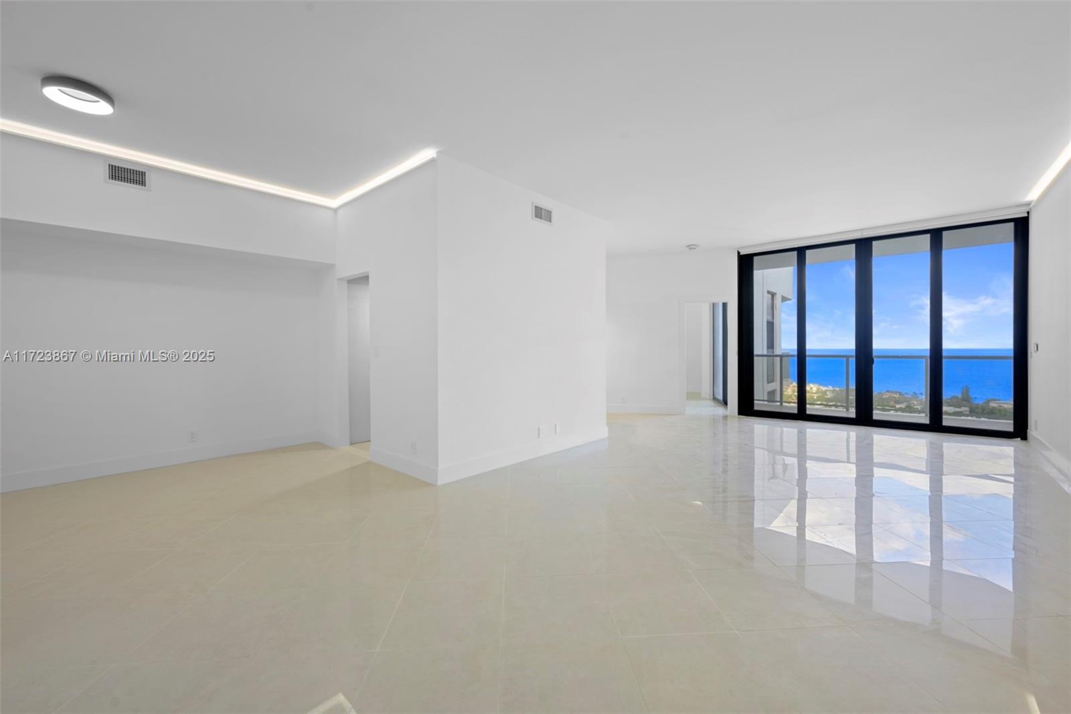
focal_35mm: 14
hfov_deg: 104.3
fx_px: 416
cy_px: 357
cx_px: 536
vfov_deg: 81.2
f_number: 9
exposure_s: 1/4
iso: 100
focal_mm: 14
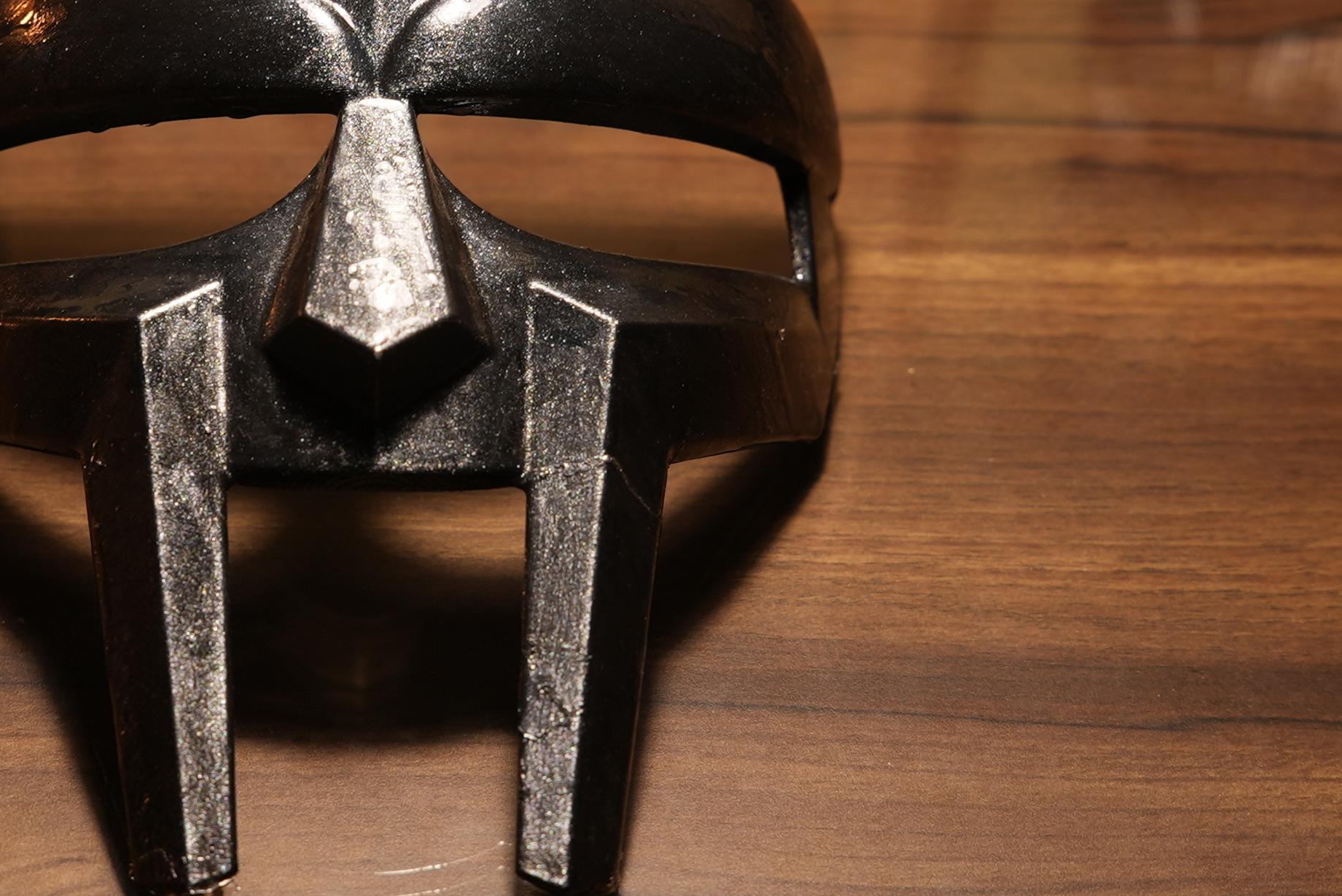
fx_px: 5444
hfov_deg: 14.0
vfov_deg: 9.4
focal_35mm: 146
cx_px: 351
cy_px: 247
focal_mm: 70
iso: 250
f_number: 4.5
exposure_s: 1/30
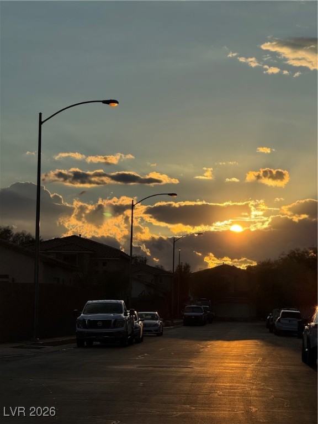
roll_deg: +1.9
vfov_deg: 16.4
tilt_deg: +3.5
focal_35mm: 120
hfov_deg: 12.3
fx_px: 1470
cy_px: 212
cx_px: 159
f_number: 2.8
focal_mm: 15.66
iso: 50
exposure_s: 1/3690
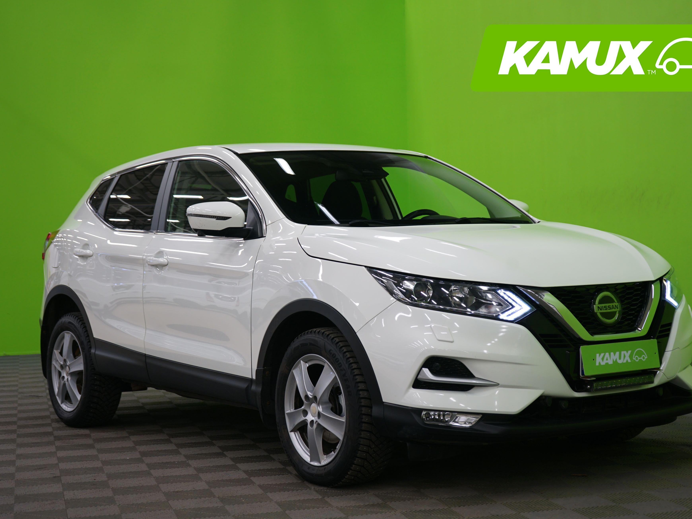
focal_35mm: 63
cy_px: 260
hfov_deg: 30.7
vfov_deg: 23.3
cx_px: 372
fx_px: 1259
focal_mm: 58
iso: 400
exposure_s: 1/13
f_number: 5
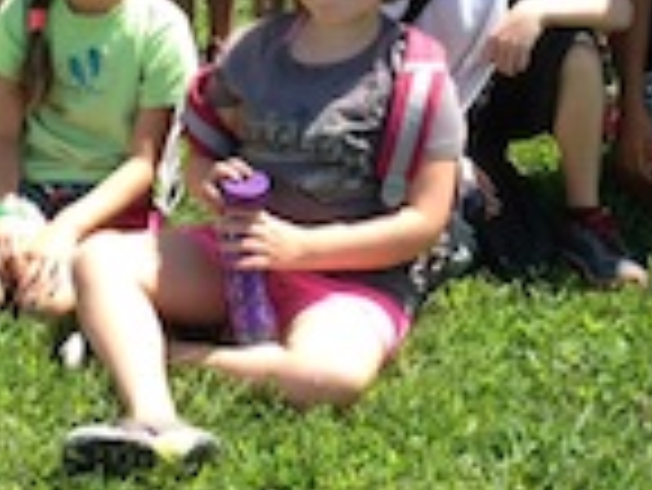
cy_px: -18
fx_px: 1715
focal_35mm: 91
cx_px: 171
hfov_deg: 21.4
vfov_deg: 15.9
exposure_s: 1/623
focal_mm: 4.12
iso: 50
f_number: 2.4
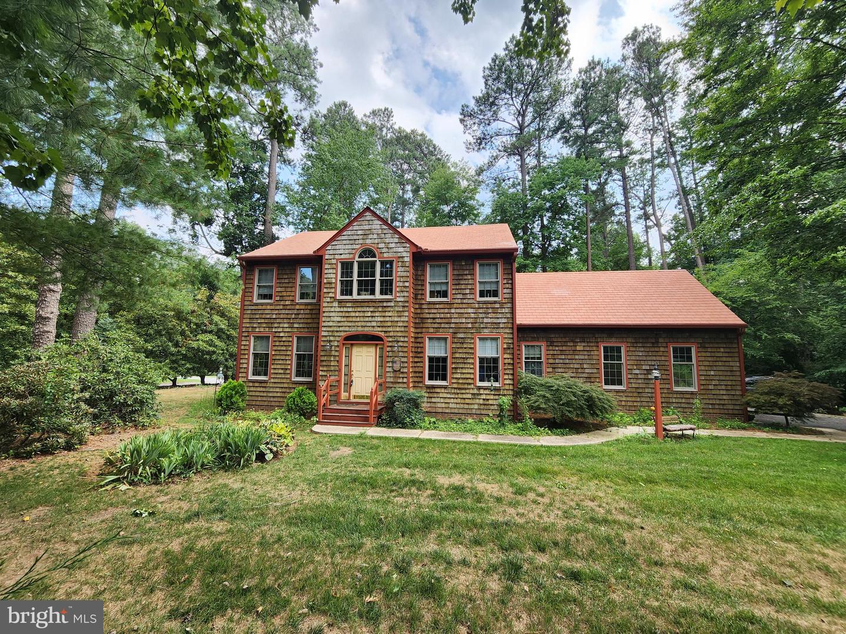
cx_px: 423
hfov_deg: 106.2
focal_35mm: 13
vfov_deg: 89.9
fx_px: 318
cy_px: 317
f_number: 2.2
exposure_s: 1/263
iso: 50
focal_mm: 2.2
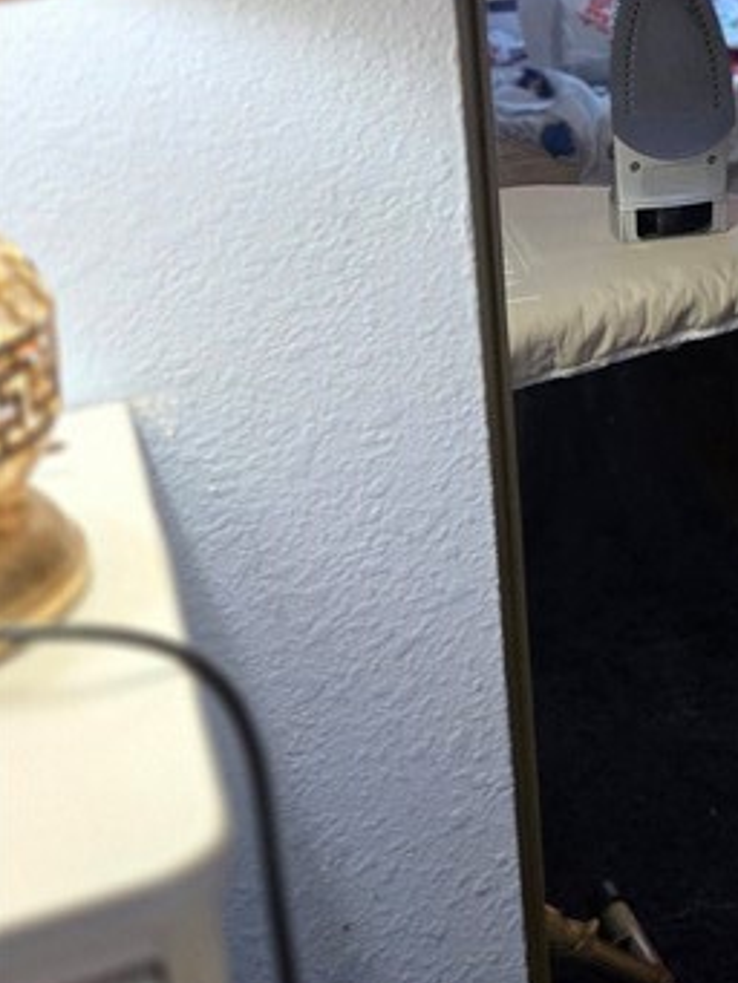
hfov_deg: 18.8
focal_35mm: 69
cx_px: 1098
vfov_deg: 26.4
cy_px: -35
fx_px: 1960
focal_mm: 5.4
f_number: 1.8
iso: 640
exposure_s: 1/120
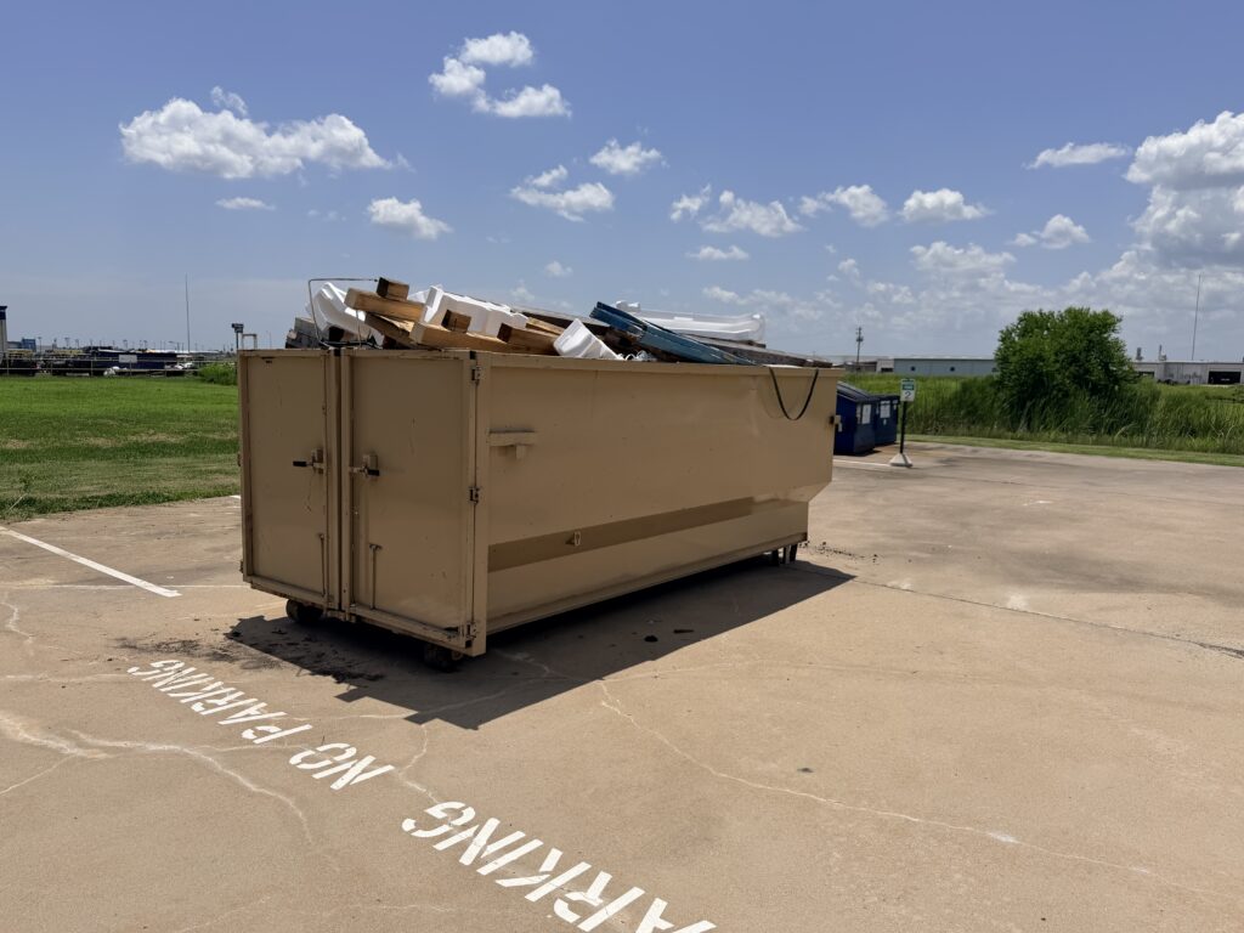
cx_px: 622
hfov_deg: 71.6
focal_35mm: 24
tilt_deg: -5.2
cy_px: 466
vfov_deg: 56.8
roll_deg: -2.1
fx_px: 862
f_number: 1.78
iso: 80
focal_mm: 6.76
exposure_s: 1/10309
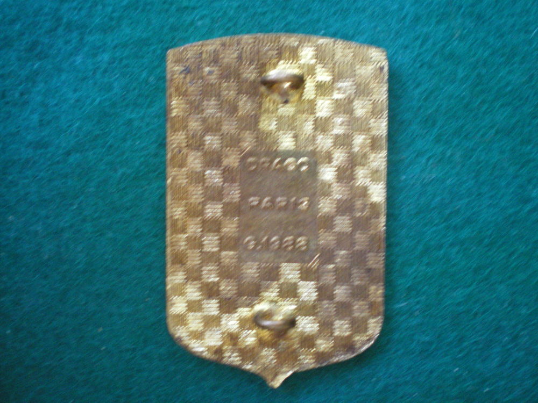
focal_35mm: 38
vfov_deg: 37.7
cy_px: 202
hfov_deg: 49.0
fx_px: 591
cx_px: 269
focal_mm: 6.3
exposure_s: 1/10
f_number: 3.1
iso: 400
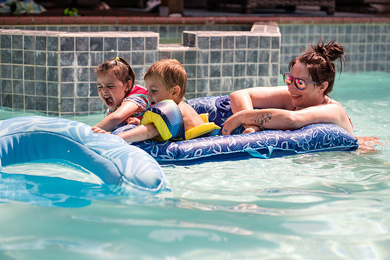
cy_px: 130
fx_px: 921
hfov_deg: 23.9
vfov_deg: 16.1
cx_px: 195
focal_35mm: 85
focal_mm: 85
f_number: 3.2
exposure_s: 1/2500
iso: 200
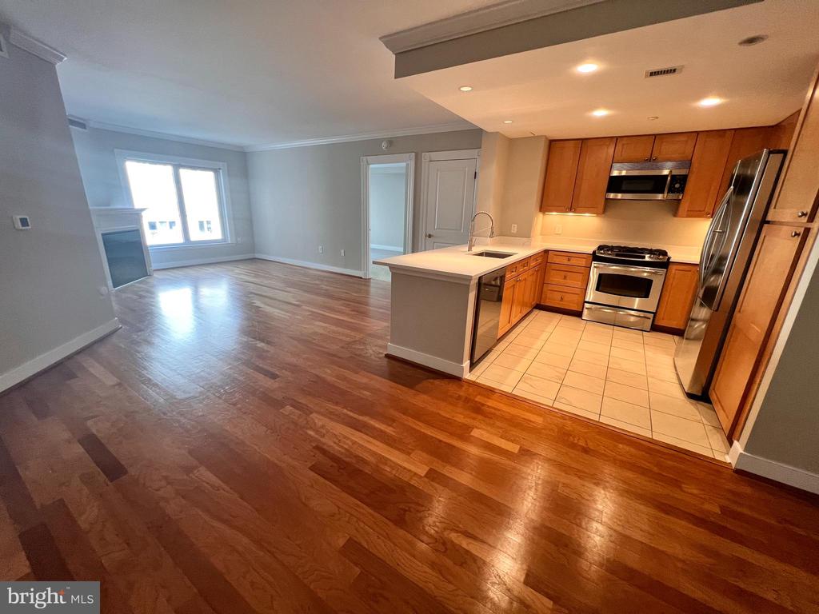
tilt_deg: -16.3
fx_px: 308
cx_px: 410
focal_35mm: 13
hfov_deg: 106.2
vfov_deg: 89.9
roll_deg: -1.5
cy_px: 307
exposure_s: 1/60
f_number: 1.8
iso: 160
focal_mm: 1.57
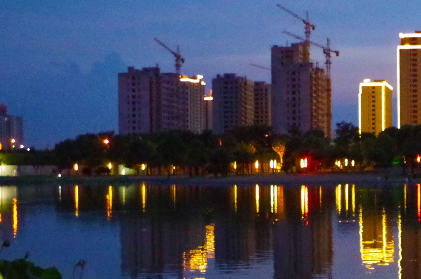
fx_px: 759
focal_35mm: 65
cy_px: 186
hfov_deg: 29.4
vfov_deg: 20.8
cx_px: 398
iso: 6400
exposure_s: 1/40
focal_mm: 18
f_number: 3.5
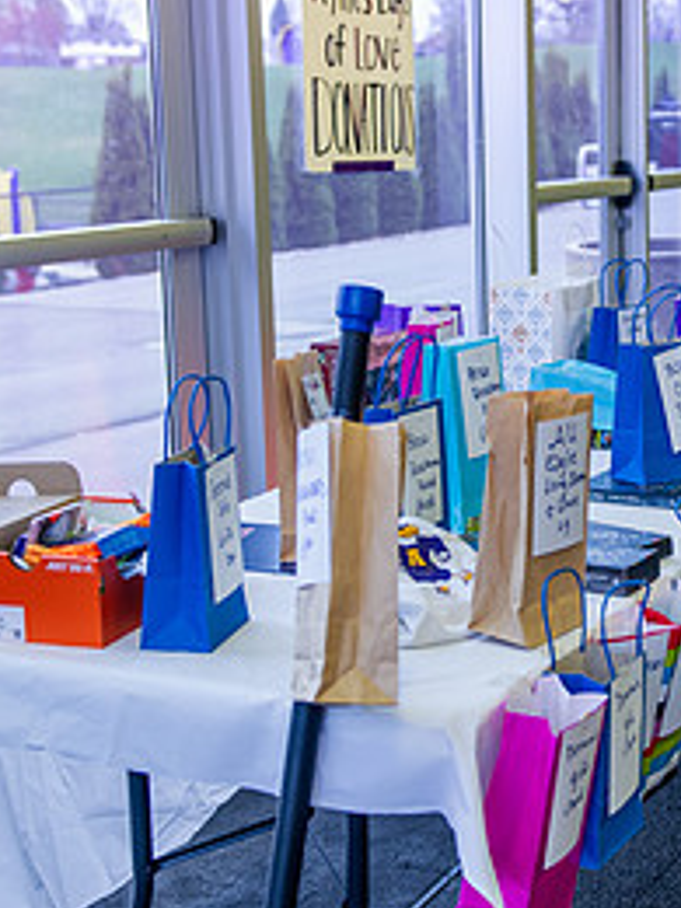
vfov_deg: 26.7
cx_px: 587
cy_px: 421
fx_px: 1915
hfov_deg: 19.9
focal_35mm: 73
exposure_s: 1/250
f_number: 3.2
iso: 800
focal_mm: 34
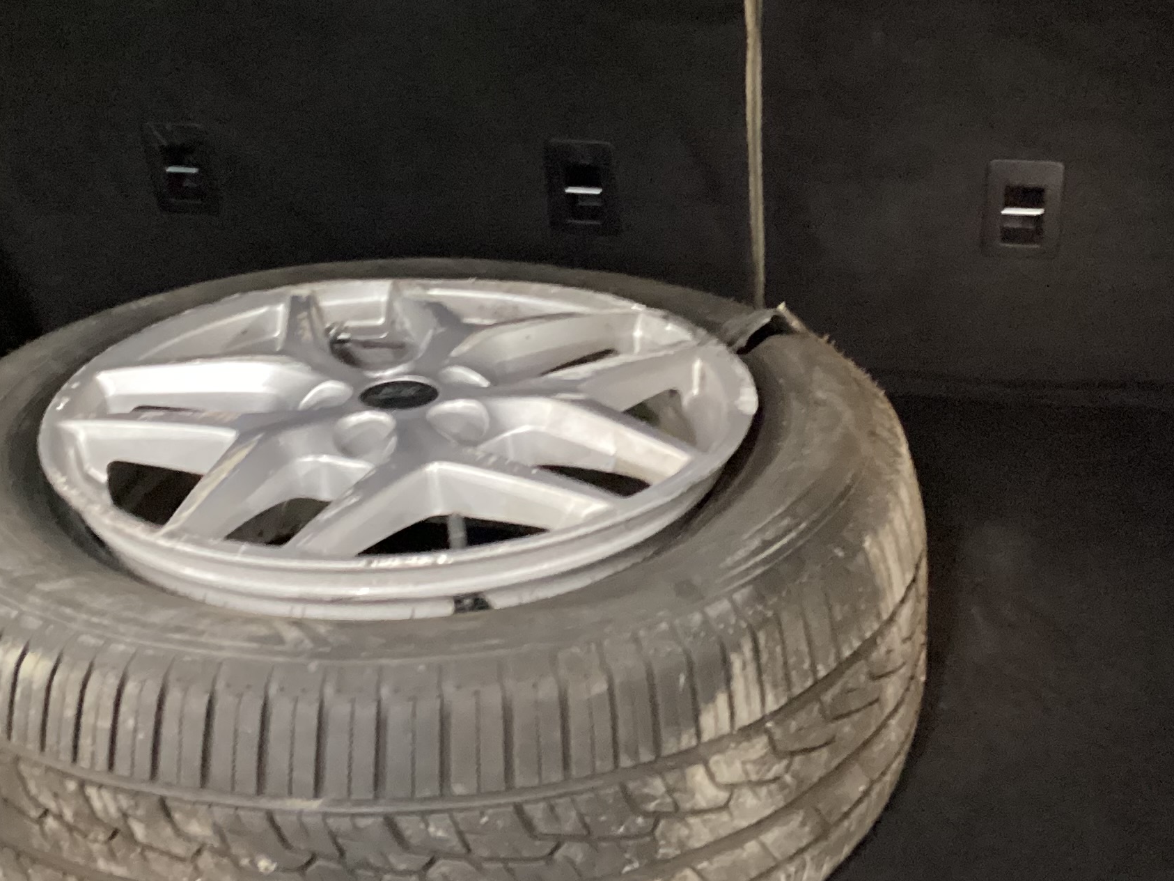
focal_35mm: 60
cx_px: 497
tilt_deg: -23.3
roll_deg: +0.9
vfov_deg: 24.3
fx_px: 2035
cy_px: 312
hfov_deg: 32.1
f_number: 2.4
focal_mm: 3.3
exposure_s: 1/20
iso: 800
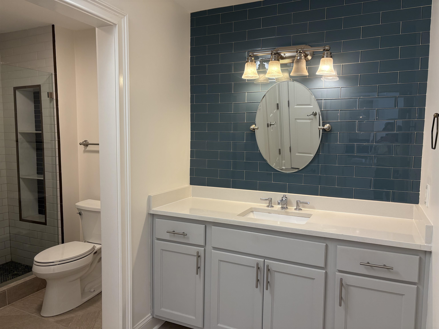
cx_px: 220
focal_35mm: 26
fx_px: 330
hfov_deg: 67.3
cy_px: 164
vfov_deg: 53.1
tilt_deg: -4.9
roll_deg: -0.3
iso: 100
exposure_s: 1/121
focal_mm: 5.96
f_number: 1.6
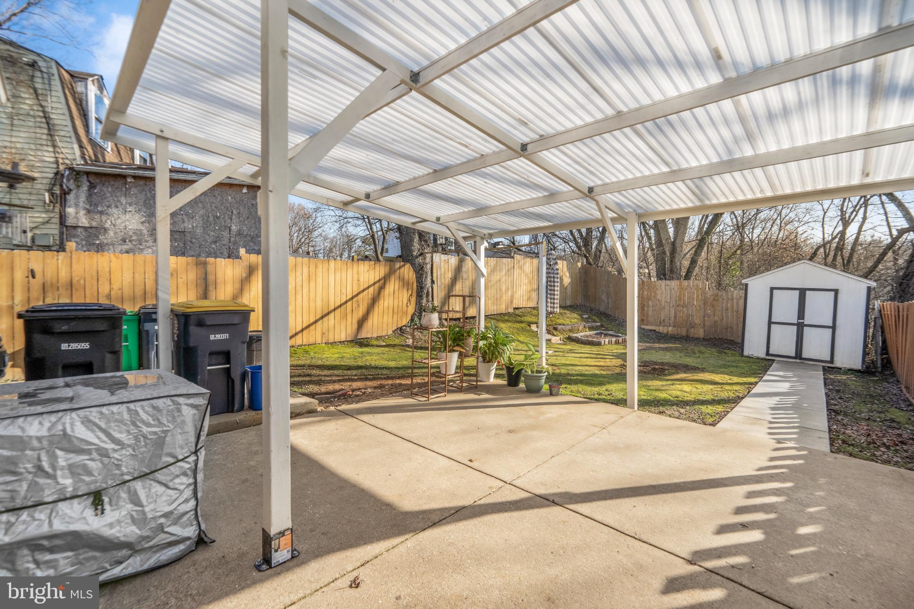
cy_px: 304
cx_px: 457
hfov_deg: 104.3
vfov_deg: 81.2
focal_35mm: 14
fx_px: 355
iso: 500
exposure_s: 1/1600
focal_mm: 14
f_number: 8
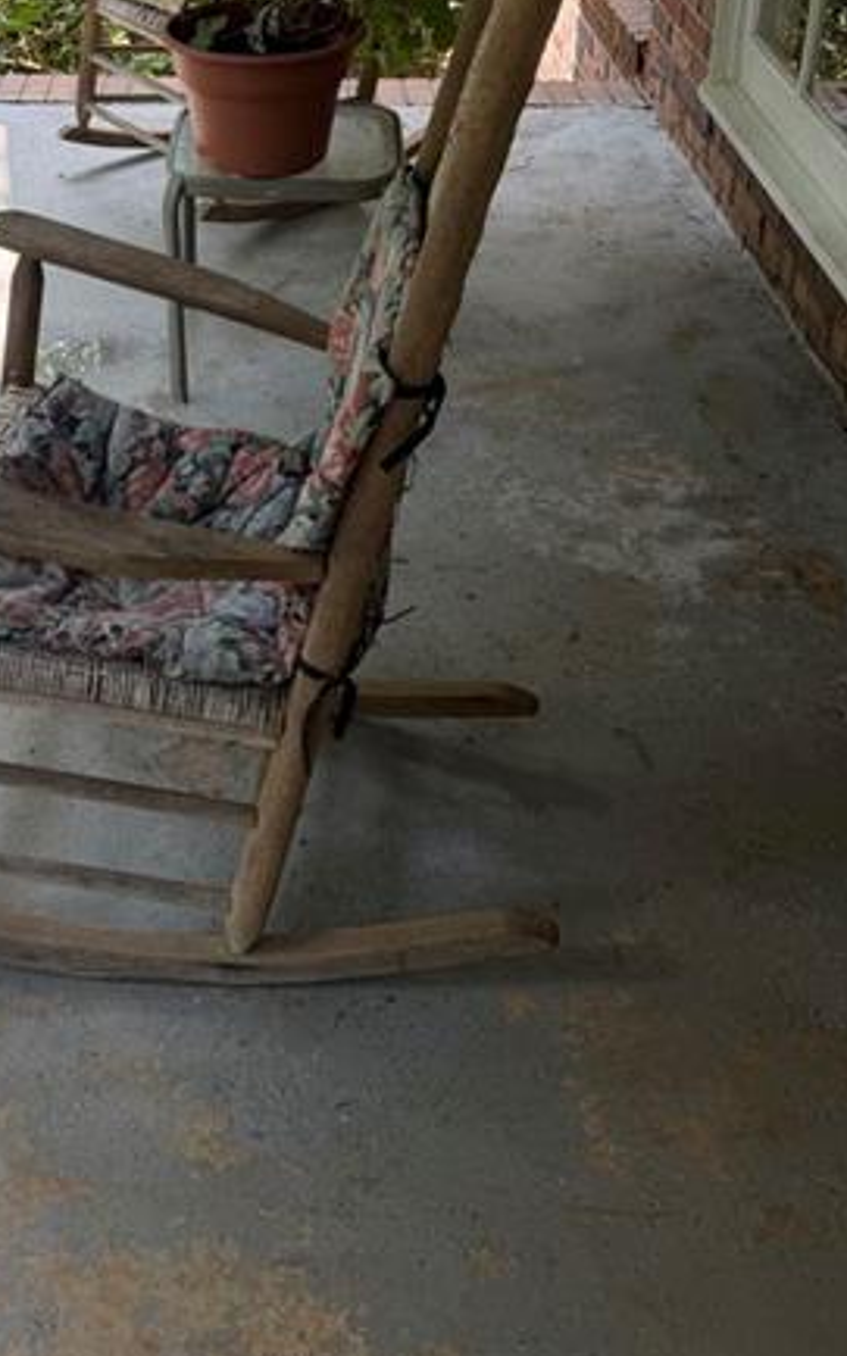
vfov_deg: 41.4
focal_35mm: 45
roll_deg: +1.4
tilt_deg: -20.9
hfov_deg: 27.4
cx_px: 59
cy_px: 178
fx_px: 1663
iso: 80
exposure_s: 1/278
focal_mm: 6.76
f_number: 1.78
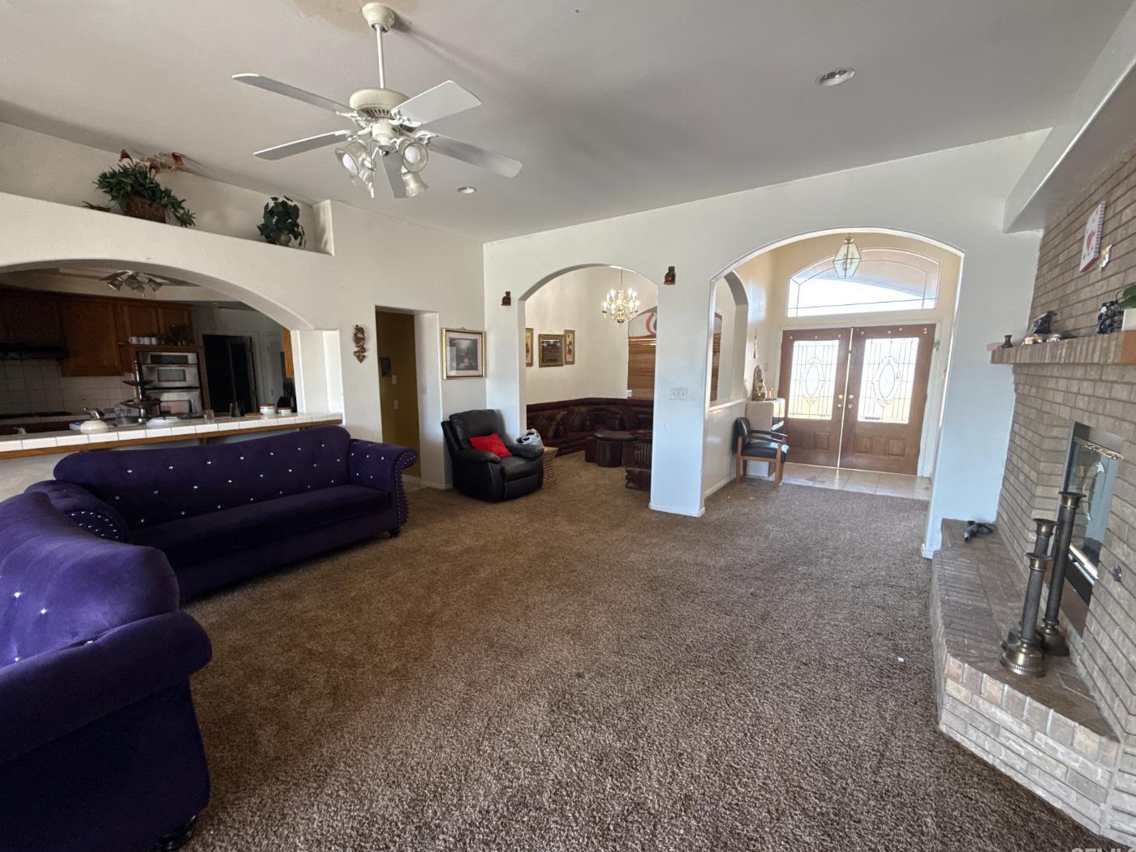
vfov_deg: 81.7
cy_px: 448
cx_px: 536
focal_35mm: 15
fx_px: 492
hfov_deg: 98.1
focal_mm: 2.22
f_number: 2.2
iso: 320
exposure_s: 1/120
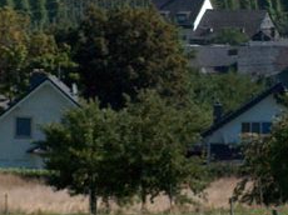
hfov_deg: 3.1
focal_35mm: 648
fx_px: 5386
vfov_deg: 2.3
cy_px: 196
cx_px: 270
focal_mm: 38.22
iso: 200
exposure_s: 1/1010
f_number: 5.09
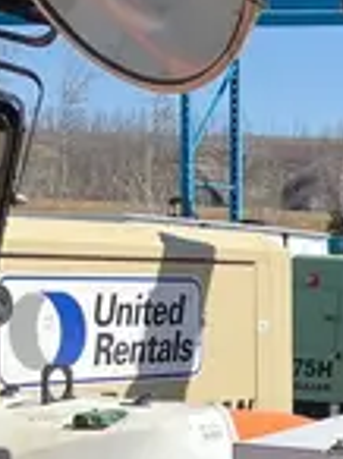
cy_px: 580
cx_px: 639
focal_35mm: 141
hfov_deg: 9.9
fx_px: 1868
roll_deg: -2.8
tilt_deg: -8.1
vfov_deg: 13.6
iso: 32
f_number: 1.8
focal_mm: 3.99
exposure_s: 1/1567
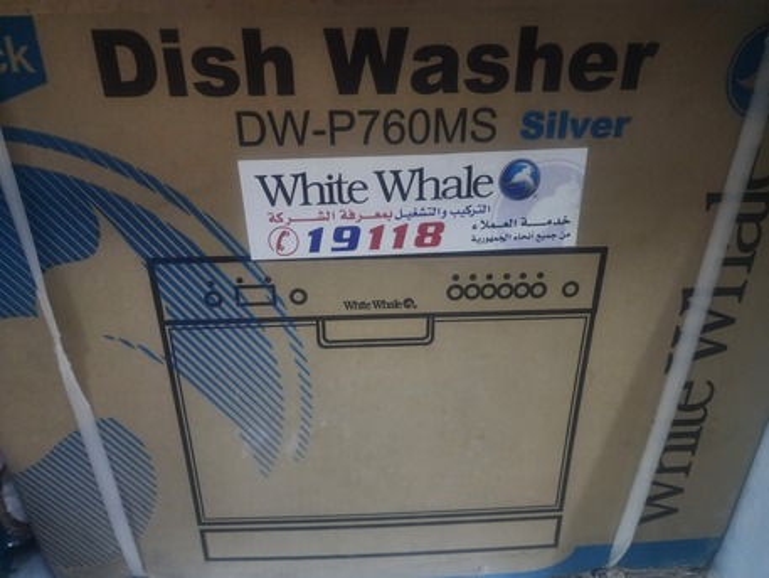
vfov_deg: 58.9
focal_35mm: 23
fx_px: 511
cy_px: 289
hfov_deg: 73.9
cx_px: 384
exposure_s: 1/24
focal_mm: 6.4
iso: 800
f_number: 1.8
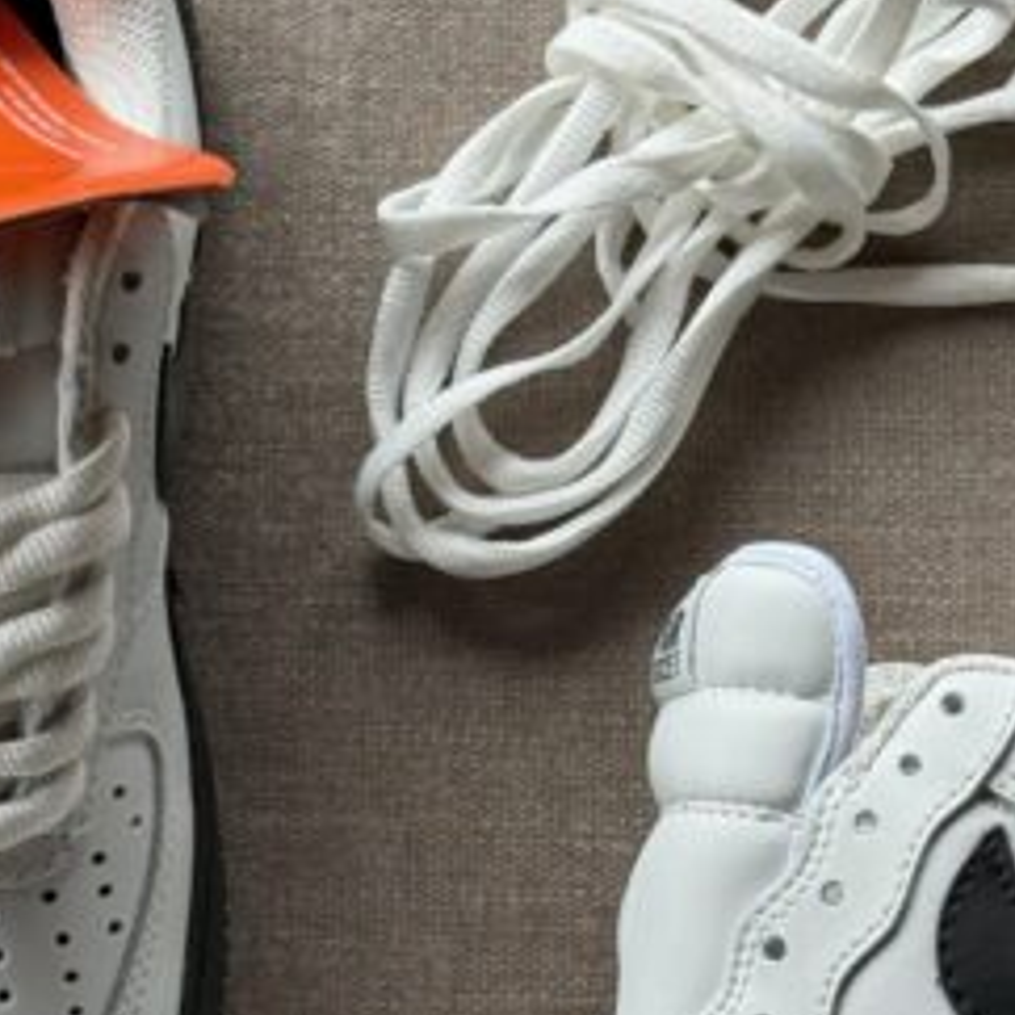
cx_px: 671
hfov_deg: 12.5
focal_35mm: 140
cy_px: 843
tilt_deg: -81.0
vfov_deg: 12.4
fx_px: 4644
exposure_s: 1/92
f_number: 1.78
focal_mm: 6.76
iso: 100
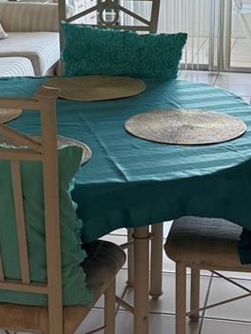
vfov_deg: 24.0
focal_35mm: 81
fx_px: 783
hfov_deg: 18.1
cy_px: 105
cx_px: 177
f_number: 1.78
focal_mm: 6.76
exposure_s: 1/60
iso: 200
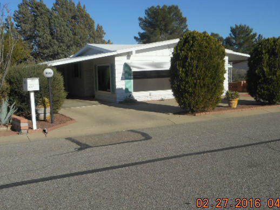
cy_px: 101
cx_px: 147
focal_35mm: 42
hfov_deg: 44.8
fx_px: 340
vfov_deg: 34.4
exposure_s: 1/1000
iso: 80
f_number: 4.2
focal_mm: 6
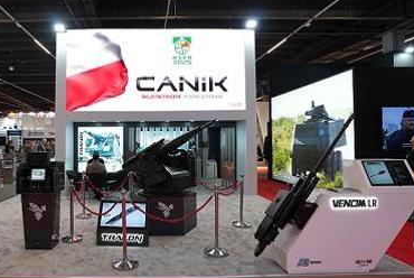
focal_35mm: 24
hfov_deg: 71.8
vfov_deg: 53.3
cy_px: 139
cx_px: 143
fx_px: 276
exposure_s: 1/80
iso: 640
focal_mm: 17
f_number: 5
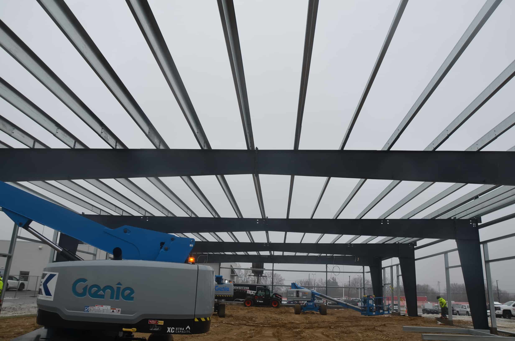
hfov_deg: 67.5
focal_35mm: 27
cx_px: 258
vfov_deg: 47.7
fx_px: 385
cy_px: 170
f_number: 8
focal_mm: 18
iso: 110
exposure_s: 1/60
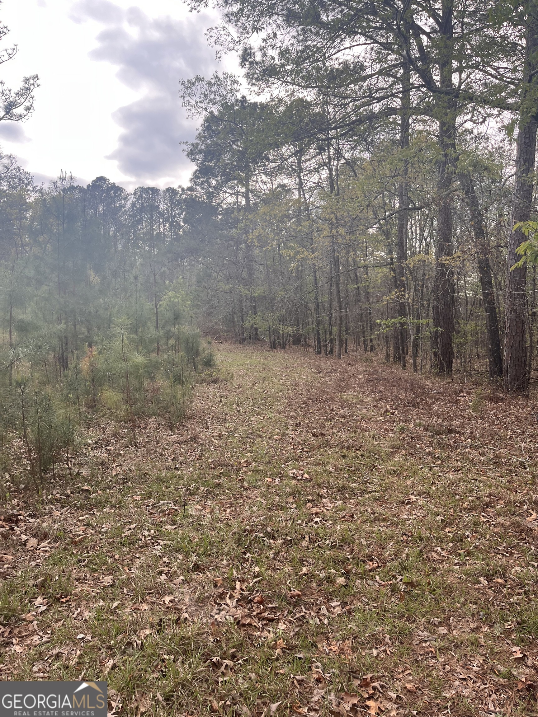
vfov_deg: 67.3
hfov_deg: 53.1
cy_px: 358
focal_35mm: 26
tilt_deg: -6.5
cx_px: 269
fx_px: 539
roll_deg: +0.7
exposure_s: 1/906
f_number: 1.6
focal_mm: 5.1
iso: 50
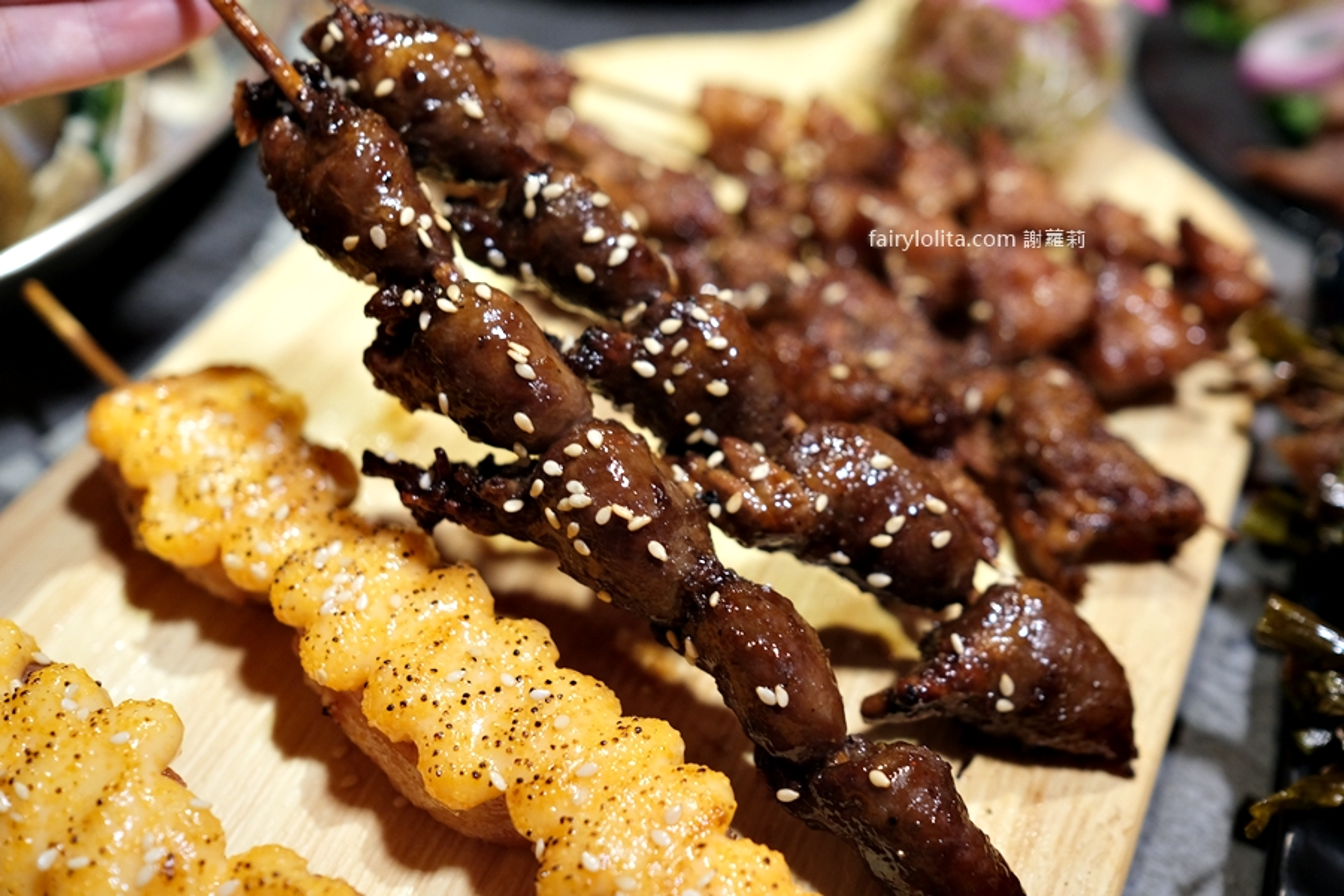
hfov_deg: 54.4
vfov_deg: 37.9
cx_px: 672
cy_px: 448
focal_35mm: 35
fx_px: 1307
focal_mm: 23
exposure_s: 1/52
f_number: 2.8
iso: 1000
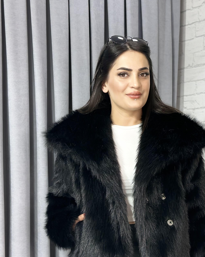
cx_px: 143
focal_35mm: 75
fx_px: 569
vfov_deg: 25.2
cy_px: 184
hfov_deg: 20.3
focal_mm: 6.86
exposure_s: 1/100
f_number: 1.78
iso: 125
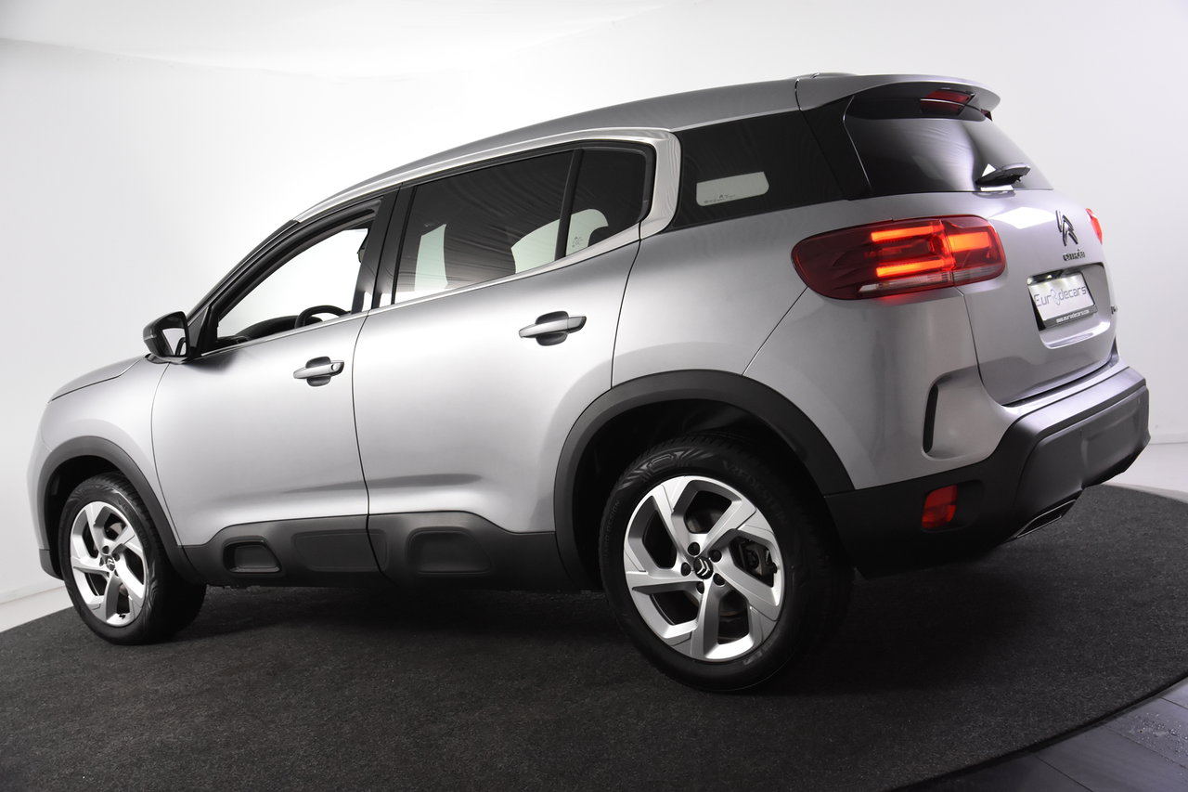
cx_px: 594
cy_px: 396
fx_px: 1287
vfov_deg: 34.2
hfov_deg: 49.6
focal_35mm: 39
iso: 1600
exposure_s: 1/100
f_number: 5
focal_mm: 26
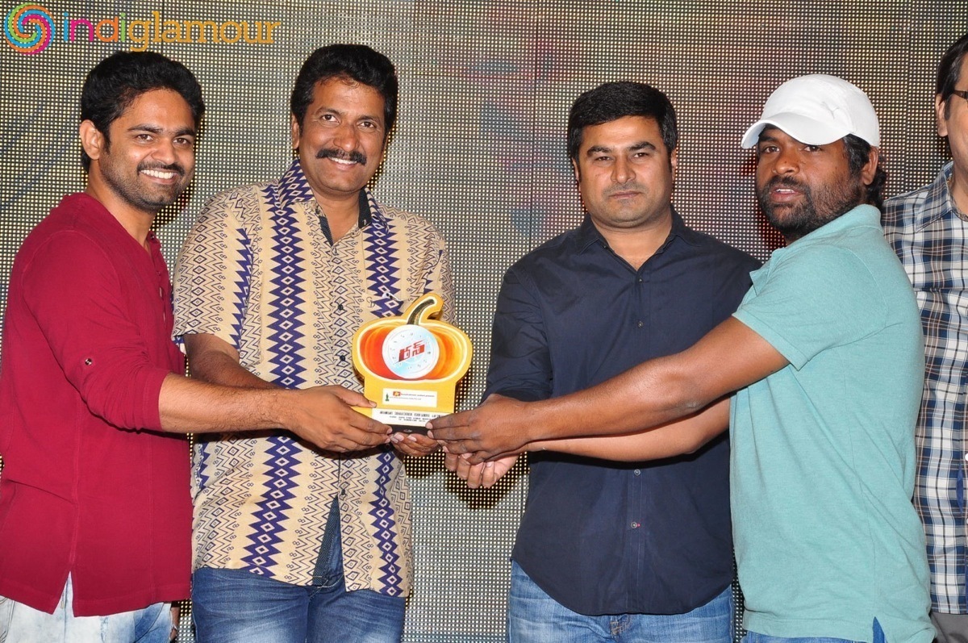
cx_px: 484
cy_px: 322
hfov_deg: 20.6
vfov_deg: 13.8
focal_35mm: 99
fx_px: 2659
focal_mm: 66
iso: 500
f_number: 8
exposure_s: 1/125
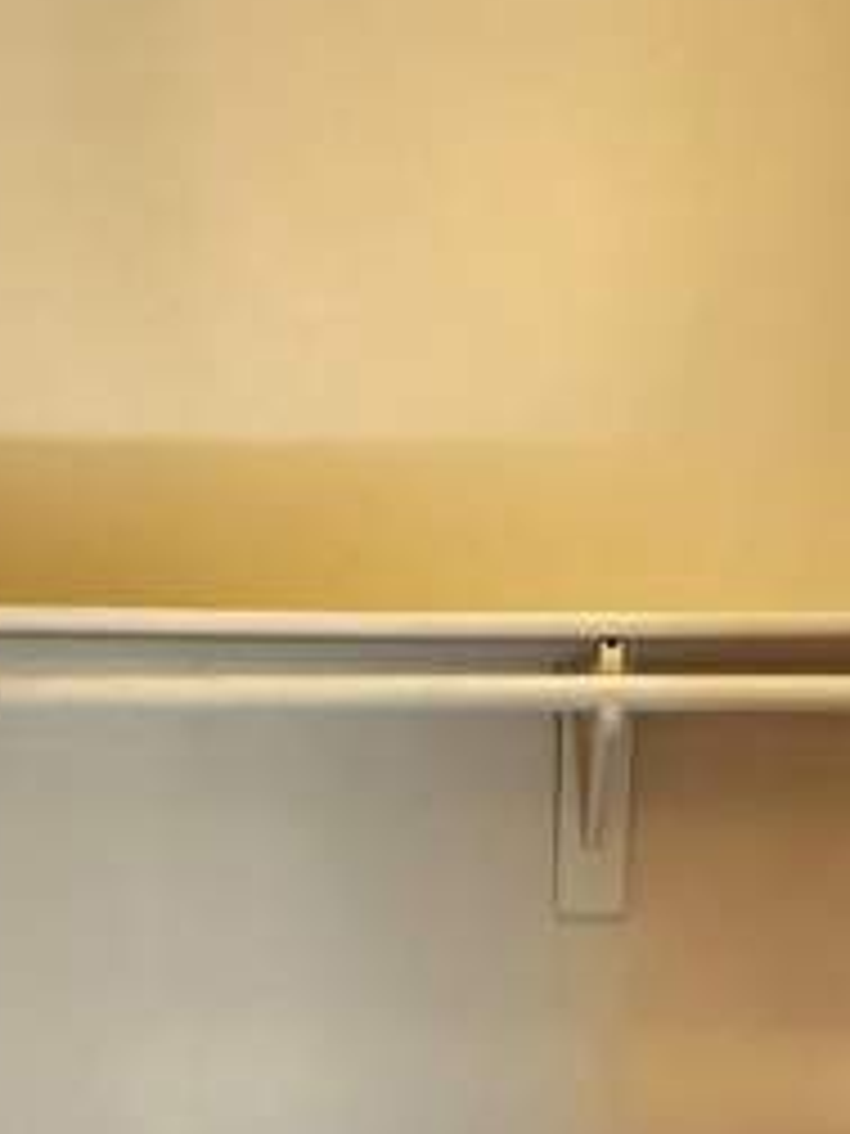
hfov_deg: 42.8
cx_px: 504
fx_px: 1080
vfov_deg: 39.5
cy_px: 1368
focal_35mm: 33
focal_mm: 2.2
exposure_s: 1/60.2
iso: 200
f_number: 2.2
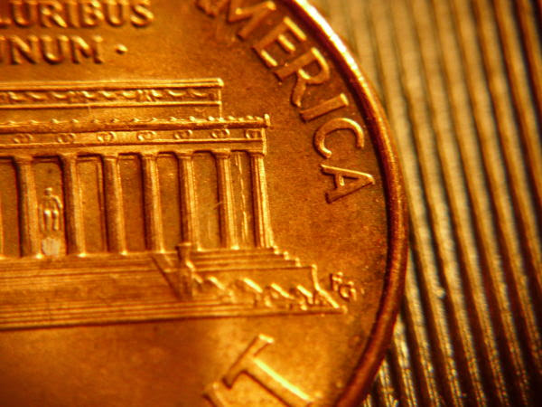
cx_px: 271
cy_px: 204
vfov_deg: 14.6
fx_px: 1581
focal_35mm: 101
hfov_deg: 19.4
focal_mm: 16.8
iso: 200
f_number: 5
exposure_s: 1/60
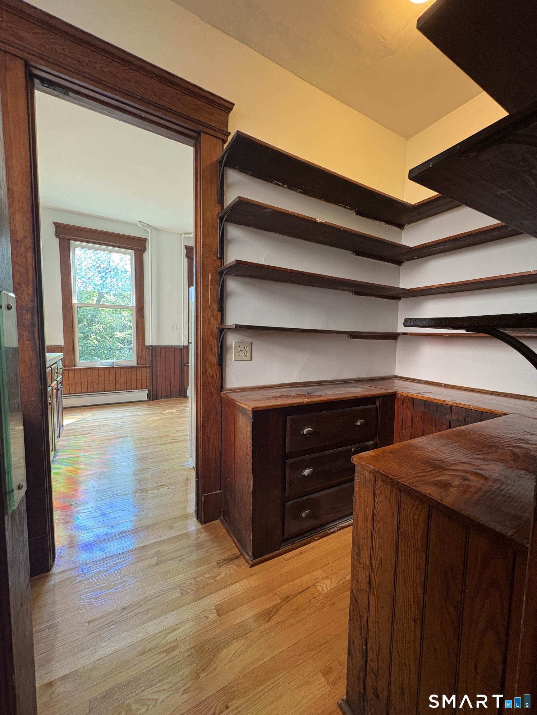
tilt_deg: -4.0
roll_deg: -1.3
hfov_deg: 85.7
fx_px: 290
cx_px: 268
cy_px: 358
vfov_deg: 102.1
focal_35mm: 14
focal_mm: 2.22
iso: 500
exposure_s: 1/60
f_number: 2.2
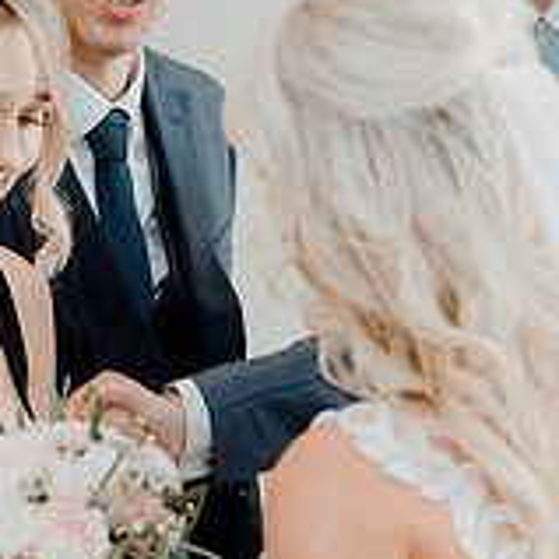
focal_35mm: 161
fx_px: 2941
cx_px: 288
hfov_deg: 10.9
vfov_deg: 10.8
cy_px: 417
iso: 2000
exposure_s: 1/200
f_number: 3.5
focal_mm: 52
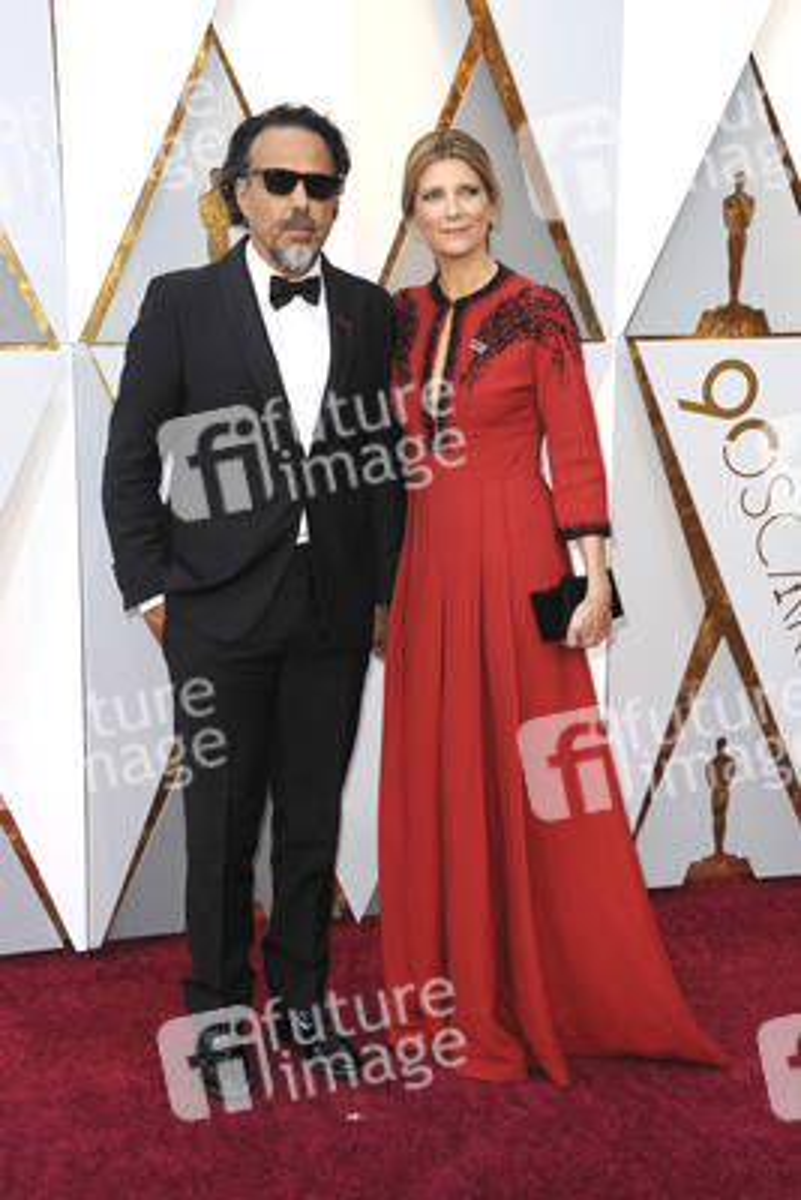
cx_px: 400
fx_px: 1934
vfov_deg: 34.5
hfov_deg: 23.4
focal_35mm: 58
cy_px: 600
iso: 1000
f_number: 8
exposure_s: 1/250
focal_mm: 58
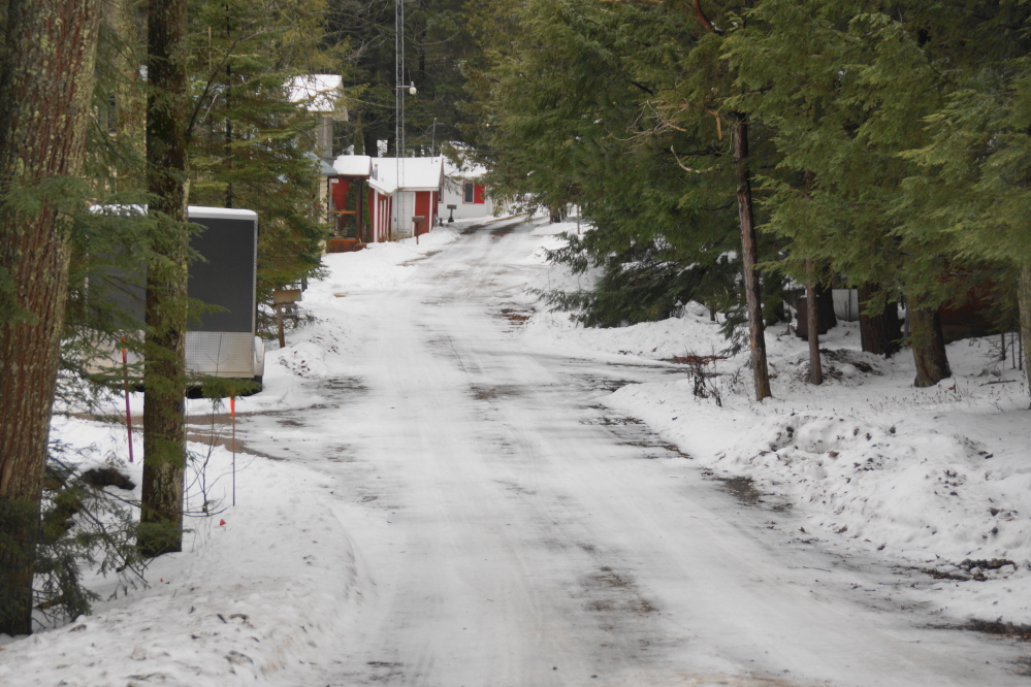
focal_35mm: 90
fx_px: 2577
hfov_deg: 22.6
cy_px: 344
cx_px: 516
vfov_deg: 15.2
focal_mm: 60
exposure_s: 1/100
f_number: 5
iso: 125
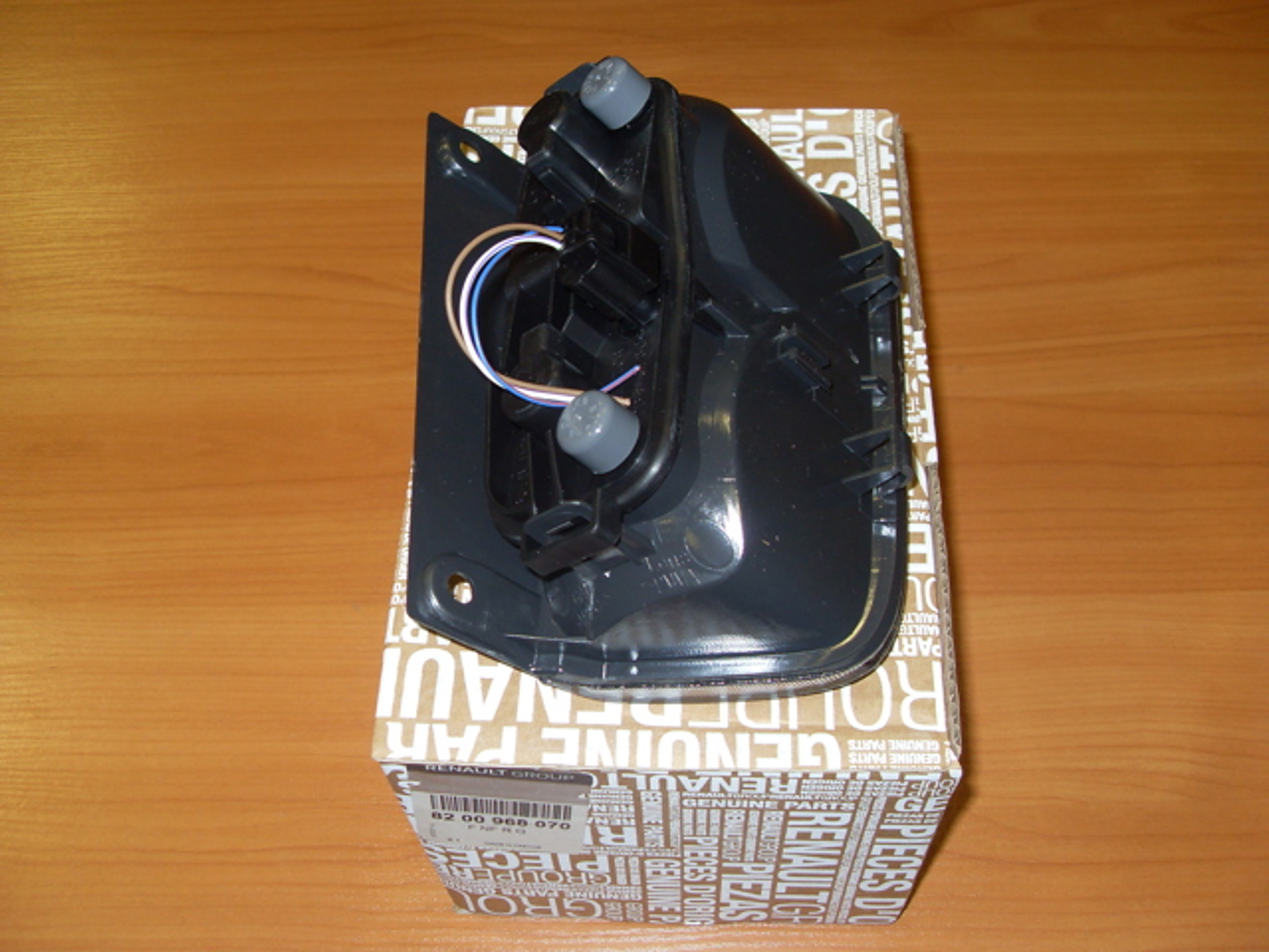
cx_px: 634
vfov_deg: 40.7
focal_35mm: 35
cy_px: 476
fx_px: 1283
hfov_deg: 52.6
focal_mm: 6.3
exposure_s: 1/45
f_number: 2.8
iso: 100
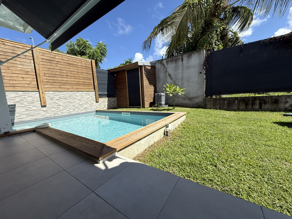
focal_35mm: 14
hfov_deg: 102.1
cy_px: 110
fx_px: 118
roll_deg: +3.0
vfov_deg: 85.7
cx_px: 146
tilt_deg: -6.2
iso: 50
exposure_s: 1/1848
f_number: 2.2
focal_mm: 2.22
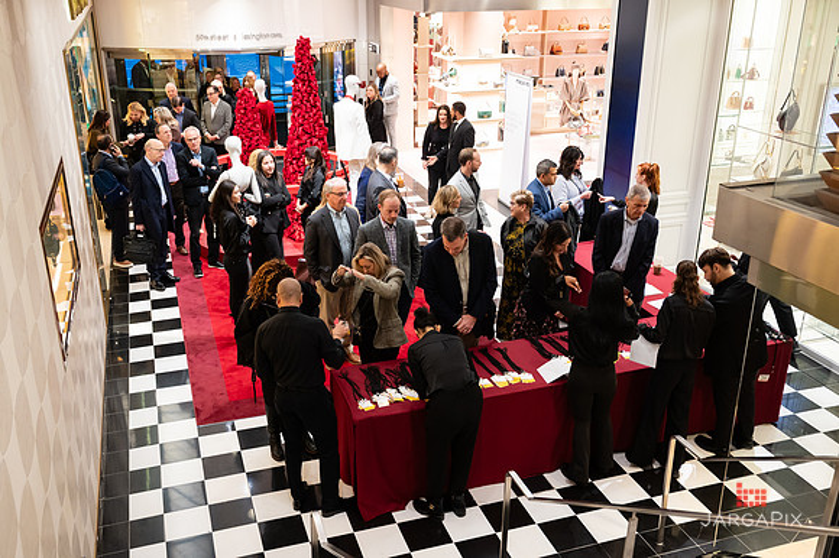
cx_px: 412
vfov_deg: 39.0
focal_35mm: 34
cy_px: 274
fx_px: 788
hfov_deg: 56.0
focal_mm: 33
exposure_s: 1/160
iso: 1600
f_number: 3.2
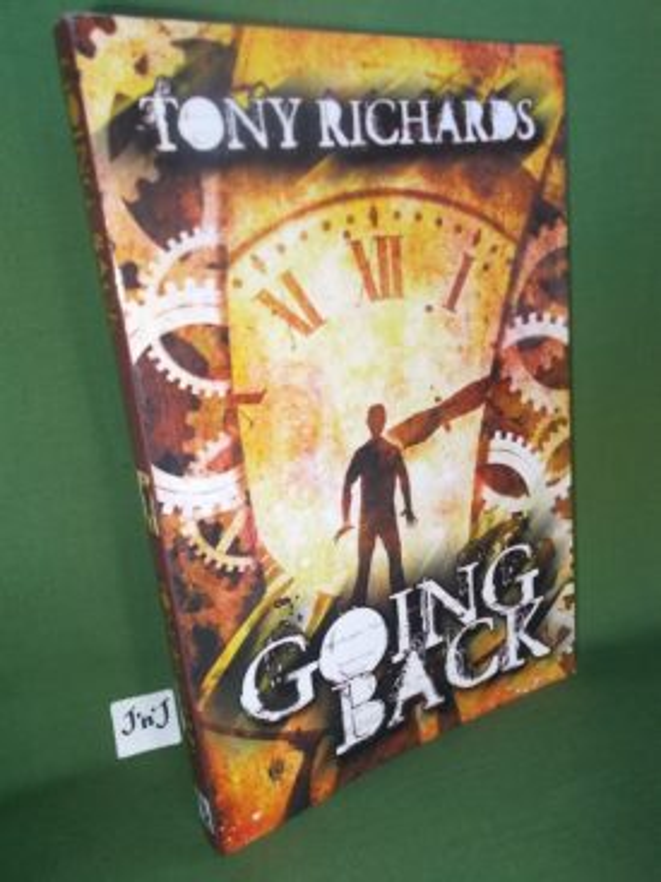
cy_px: 441
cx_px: 330
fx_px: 662
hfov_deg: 53.0
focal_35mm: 26
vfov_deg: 67.3
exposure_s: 1/25
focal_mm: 4.6
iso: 200
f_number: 3.2
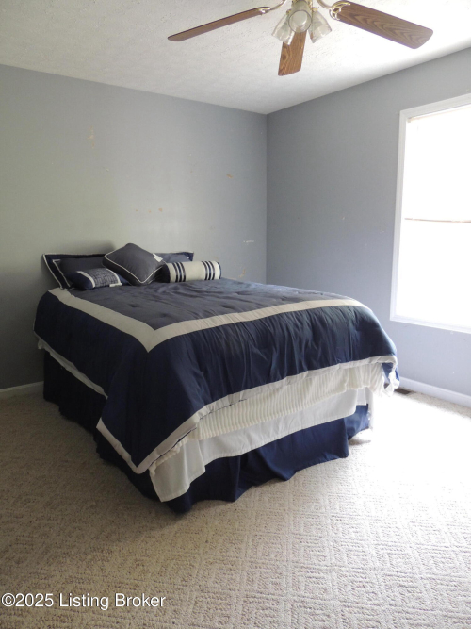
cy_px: 314
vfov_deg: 71.6
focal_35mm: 24
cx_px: 236
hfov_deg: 56.8
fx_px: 436
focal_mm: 4.3
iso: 400
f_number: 3
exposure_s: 1/10
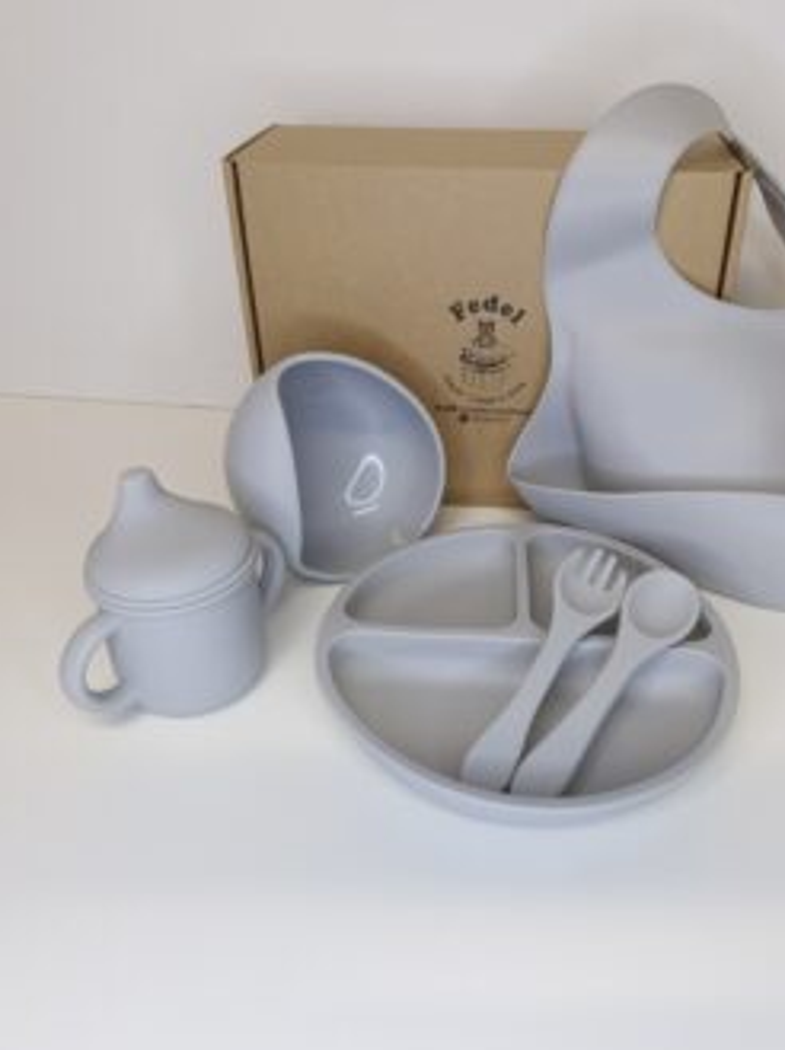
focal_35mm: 28
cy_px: 511
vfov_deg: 63.5
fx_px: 848
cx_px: 453
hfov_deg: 49.5
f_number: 1.8
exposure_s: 1/50
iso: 64
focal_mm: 5.54
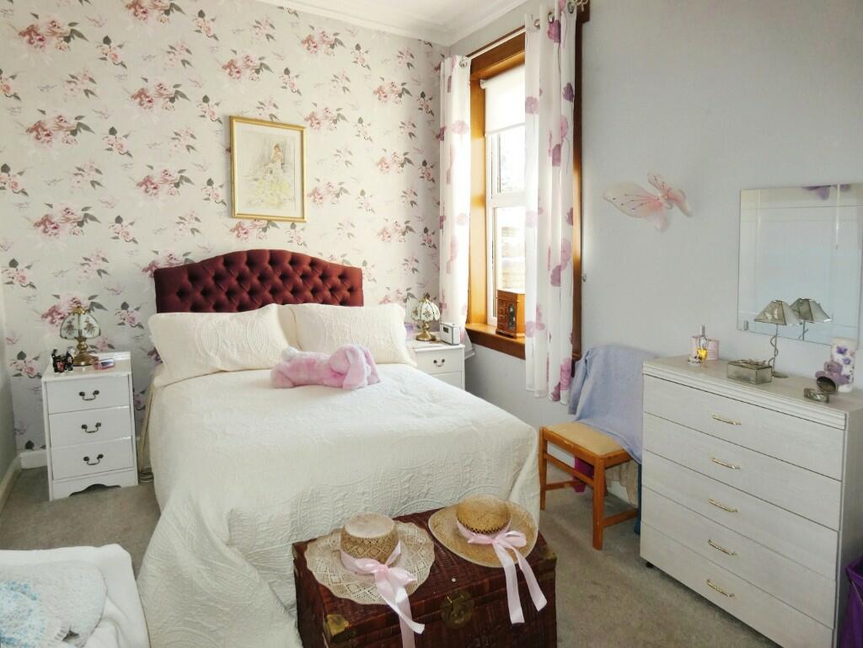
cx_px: 432
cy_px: 324
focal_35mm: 20
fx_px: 499
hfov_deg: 81.7
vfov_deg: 66.0
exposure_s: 1/60
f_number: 2.8
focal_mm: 3.6
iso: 80
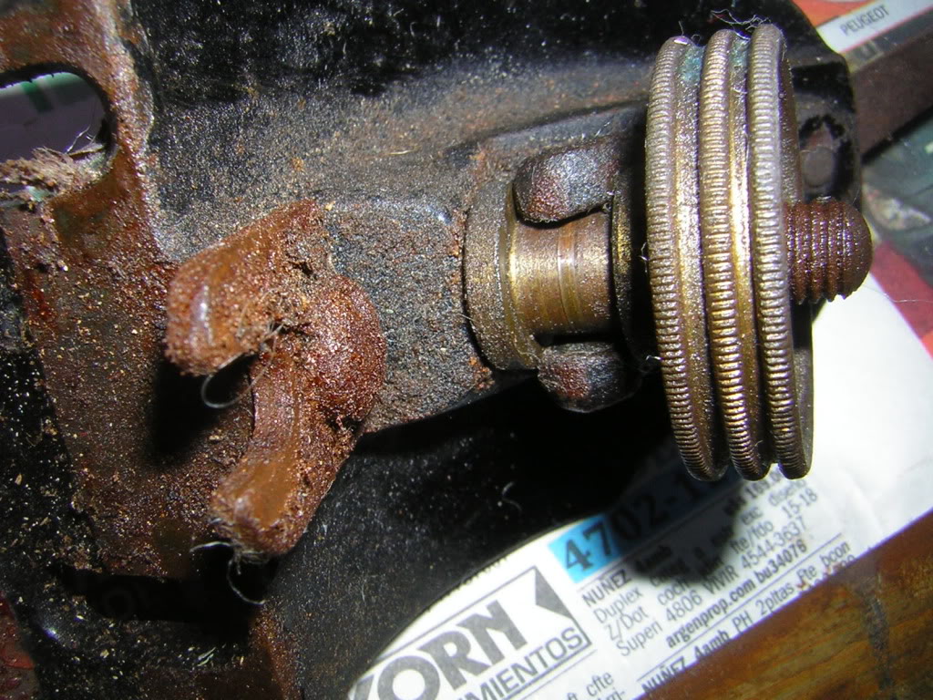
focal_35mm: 36
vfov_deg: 39.7
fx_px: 970
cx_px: 466
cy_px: 350
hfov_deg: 51.4
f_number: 5.2
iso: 50
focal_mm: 4.7
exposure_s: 1/60
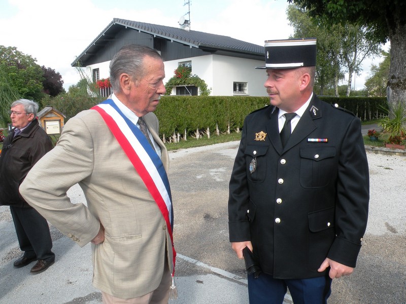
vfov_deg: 51.4
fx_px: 317
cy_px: 152
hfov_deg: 65.3
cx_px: 203
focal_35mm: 27
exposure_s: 1/154
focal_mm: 4.7
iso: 64
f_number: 5
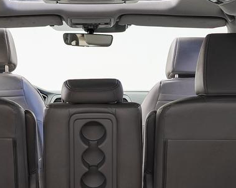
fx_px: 950
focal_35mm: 136
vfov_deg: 11.0
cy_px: 262
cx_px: 89
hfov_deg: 14.2
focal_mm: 37.1
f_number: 5.6
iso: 100
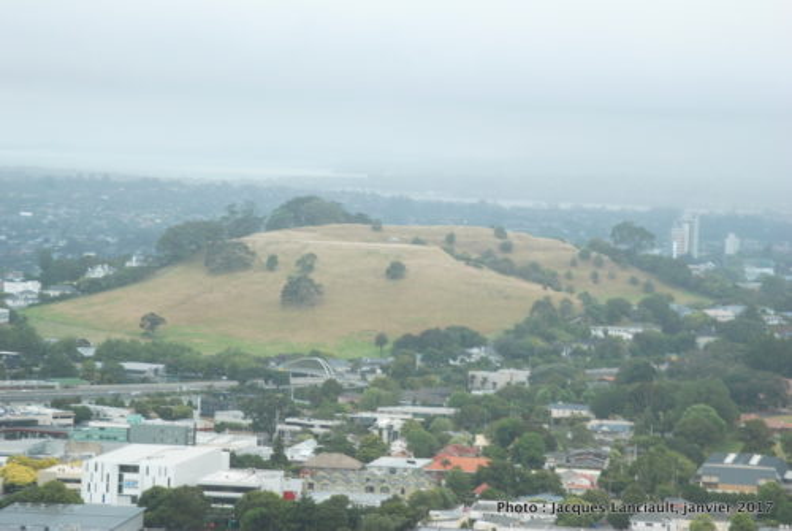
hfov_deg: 17.0
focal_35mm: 120
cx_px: 396
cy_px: 266
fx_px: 2644
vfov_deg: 11.5
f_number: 5
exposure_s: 1/25
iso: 100
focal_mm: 80
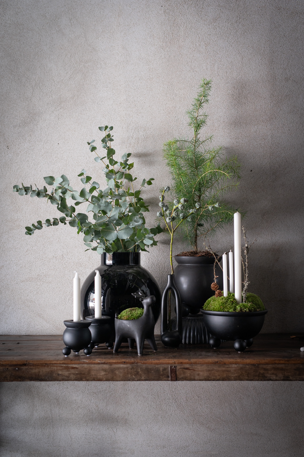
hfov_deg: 27.0
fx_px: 634
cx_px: 152
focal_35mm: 50
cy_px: 228
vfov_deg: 39.6
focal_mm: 50
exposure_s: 1/40
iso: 1250
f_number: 3.2
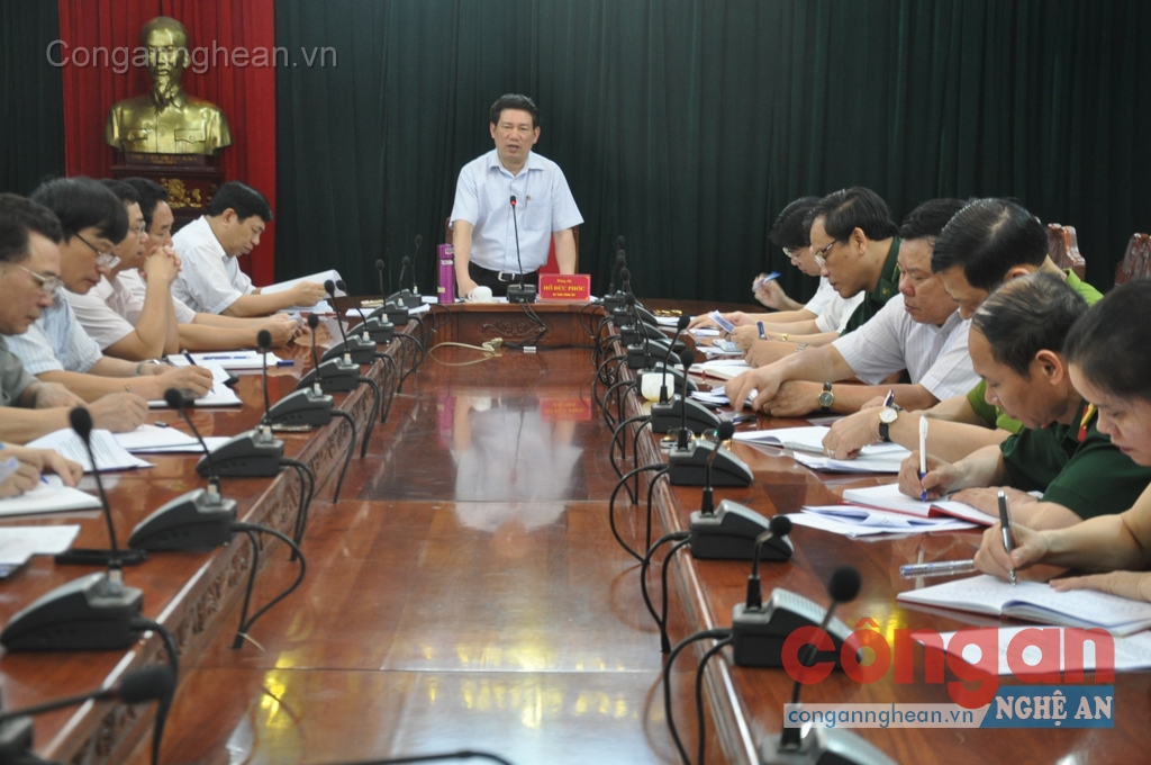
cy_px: 382
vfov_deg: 18.9
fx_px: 2299
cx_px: 576
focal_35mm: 72
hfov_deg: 28.1
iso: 800
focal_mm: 48
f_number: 4.8
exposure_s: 1/20
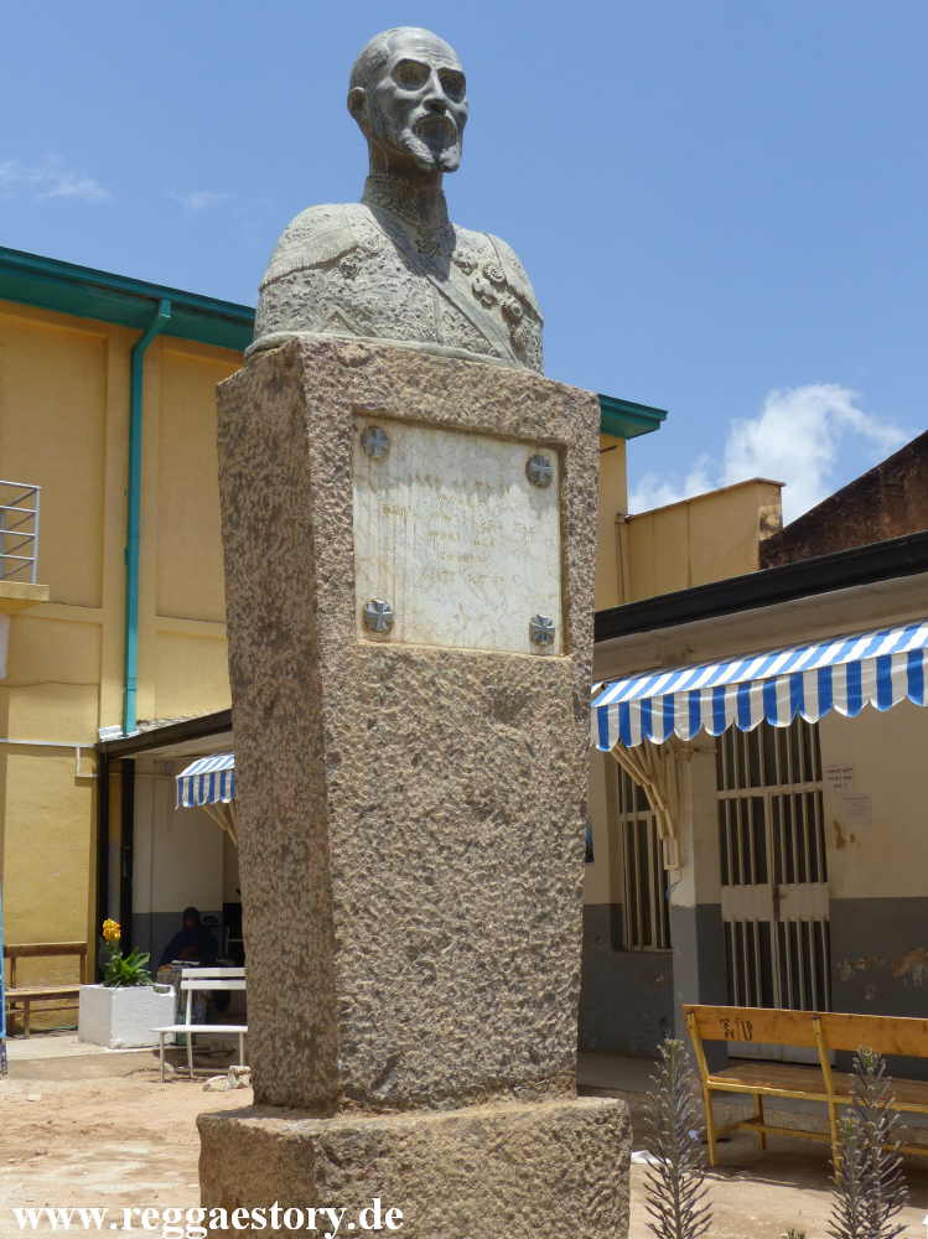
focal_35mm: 42
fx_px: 1503
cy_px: 620
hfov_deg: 34.3
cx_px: 464
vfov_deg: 44.8
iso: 100
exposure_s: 1/1000
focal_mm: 7.6
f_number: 4
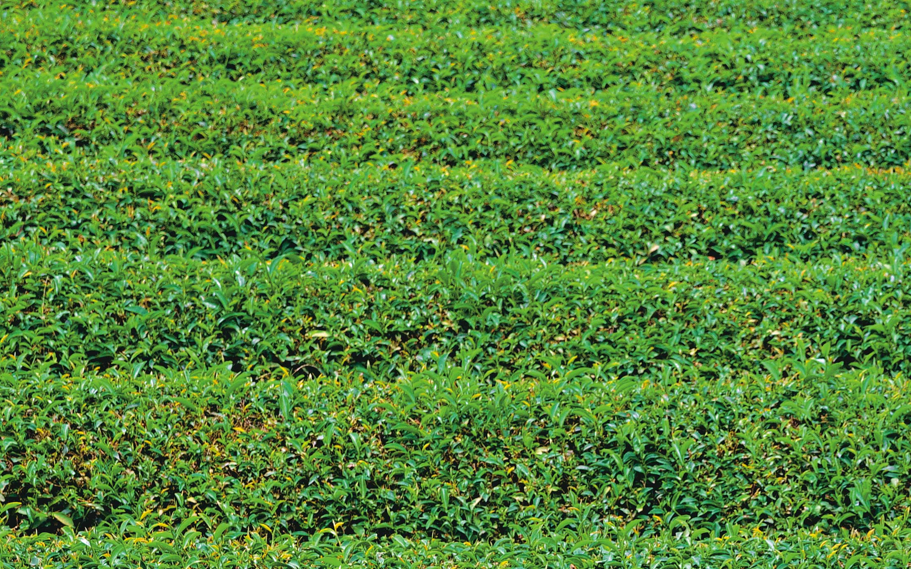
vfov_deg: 6.3
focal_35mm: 207
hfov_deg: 9.9
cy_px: 677
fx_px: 5139
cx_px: 1217
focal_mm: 75
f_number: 8
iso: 500
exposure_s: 1/640
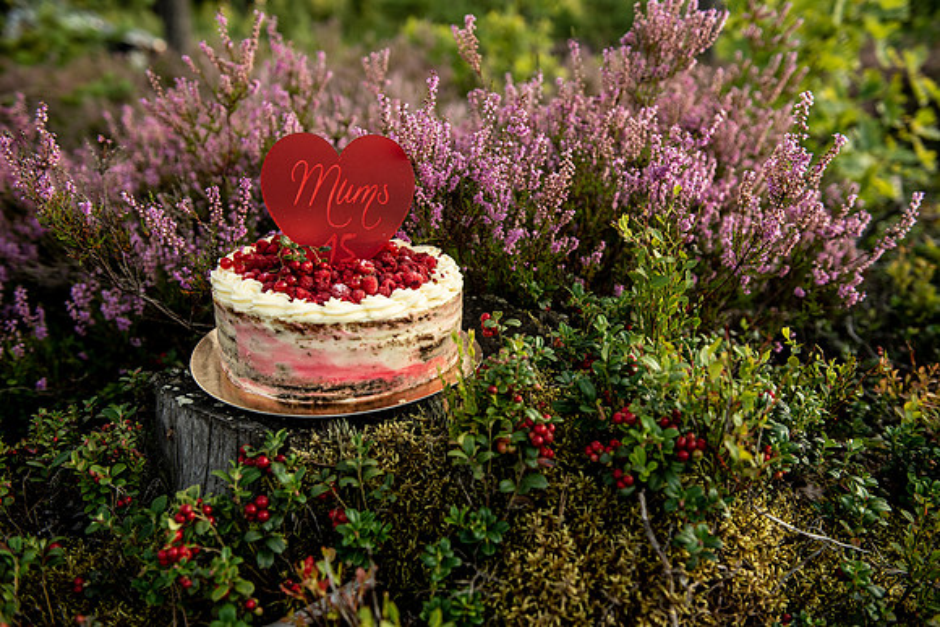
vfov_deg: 37.9
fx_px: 914
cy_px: 314
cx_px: 470
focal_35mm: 35
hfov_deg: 54.4
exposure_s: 1/400
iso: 320
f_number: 2.8
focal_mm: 35
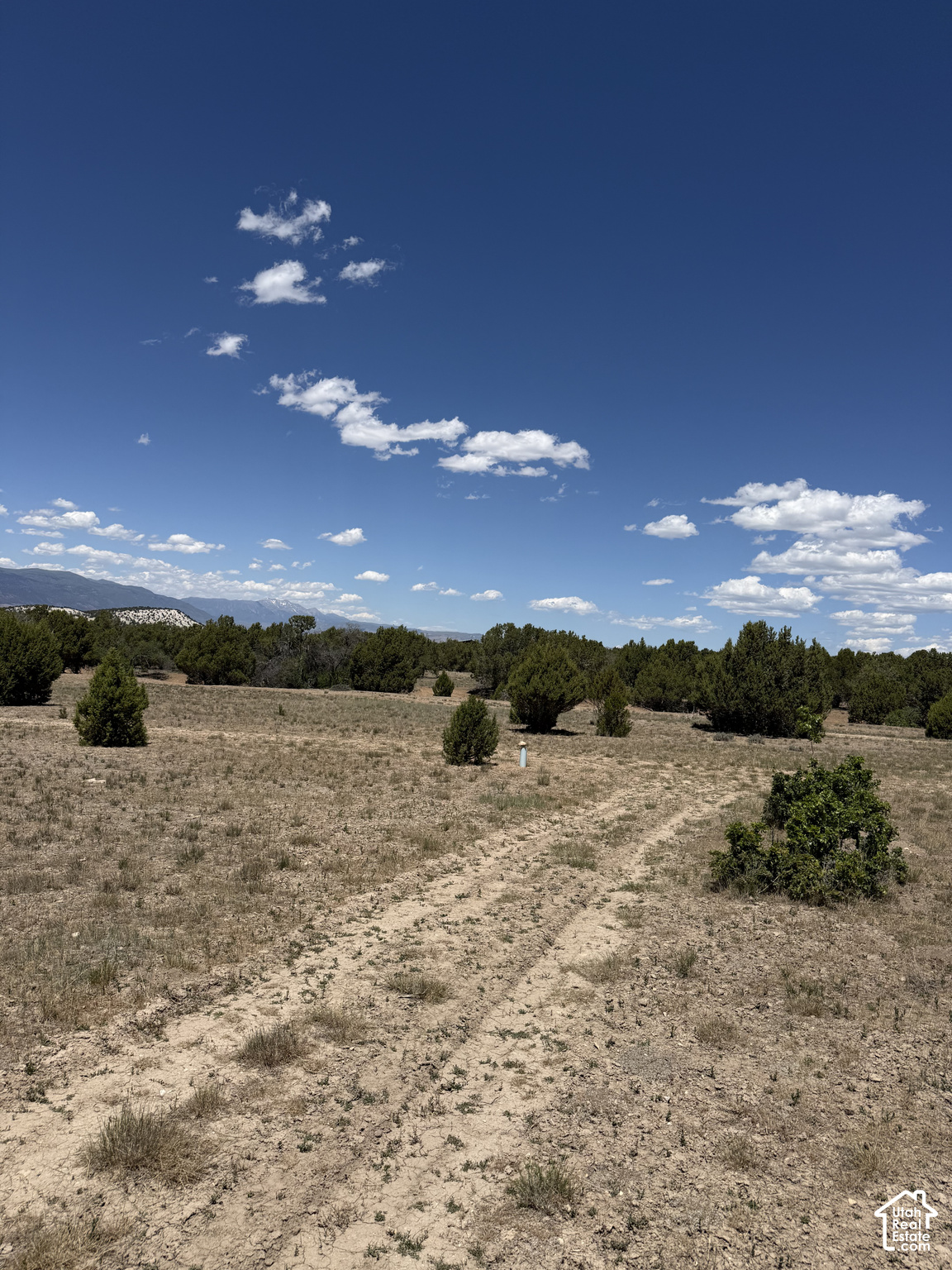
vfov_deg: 71.6
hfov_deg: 56.8
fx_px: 880
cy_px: 635
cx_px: 476
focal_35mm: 24
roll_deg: -3.7
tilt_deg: +5.2
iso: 80
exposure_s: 1/9091
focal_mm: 6.76
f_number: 1.78
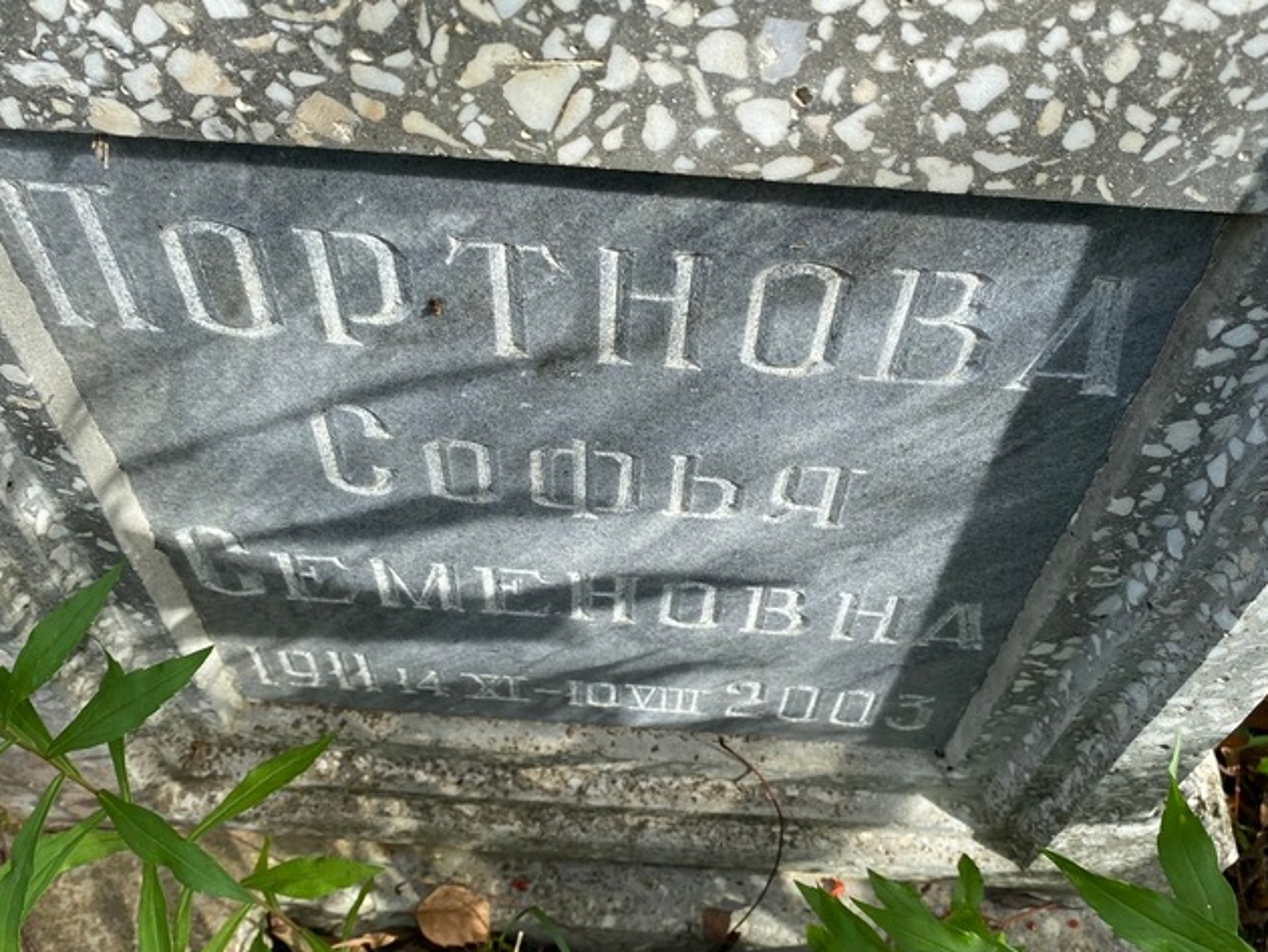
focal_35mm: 33
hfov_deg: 55.3
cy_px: 475
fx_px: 1209
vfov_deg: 43.0
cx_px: 634
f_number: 1.8
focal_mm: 4.25
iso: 32
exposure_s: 1/858
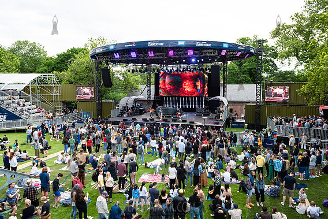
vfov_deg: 49.6
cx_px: 172
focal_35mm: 26
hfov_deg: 69.3
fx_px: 237
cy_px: 108
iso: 500
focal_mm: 24
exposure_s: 1/250
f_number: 4.5
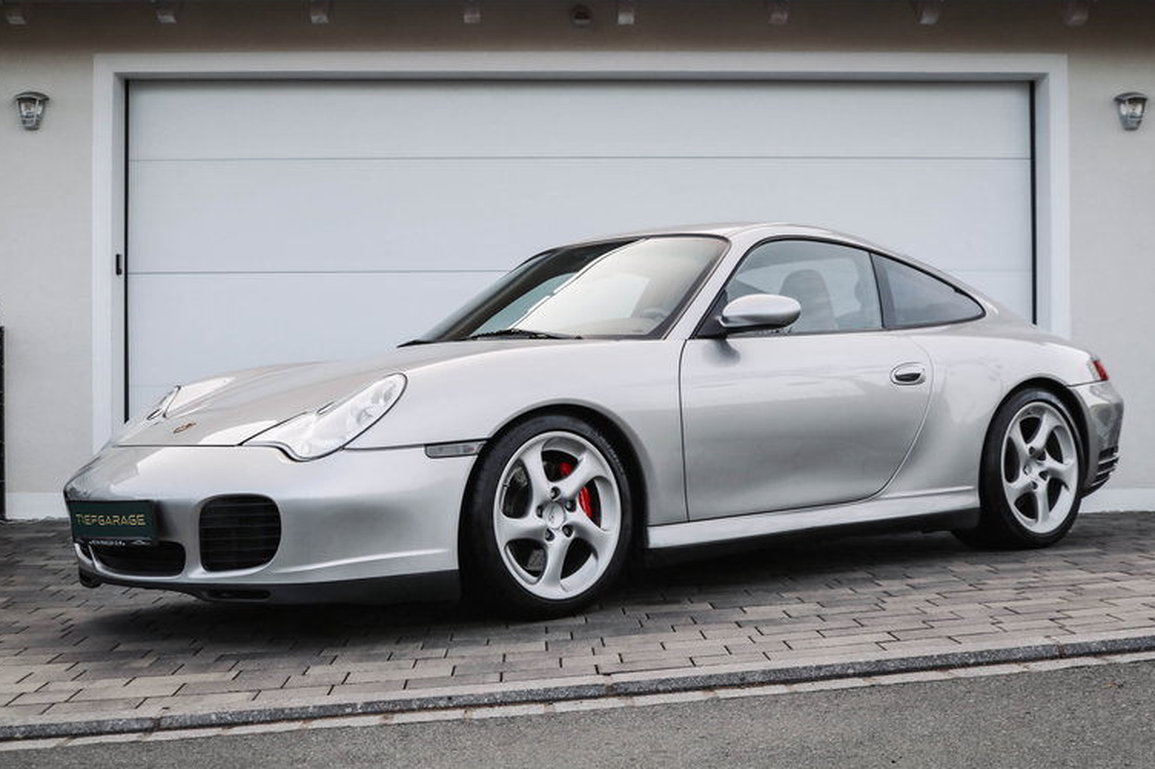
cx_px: 582
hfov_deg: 41.1
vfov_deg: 28.1
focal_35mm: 48
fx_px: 1540
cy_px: 379
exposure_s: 1/160
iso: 125
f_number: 4
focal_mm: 31.6
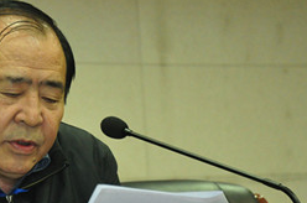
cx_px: 54
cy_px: 173
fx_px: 1335
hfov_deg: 13.0
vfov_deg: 8.7
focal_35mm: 157
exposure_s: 1/80
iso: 2500
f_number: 5.6
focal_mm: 52
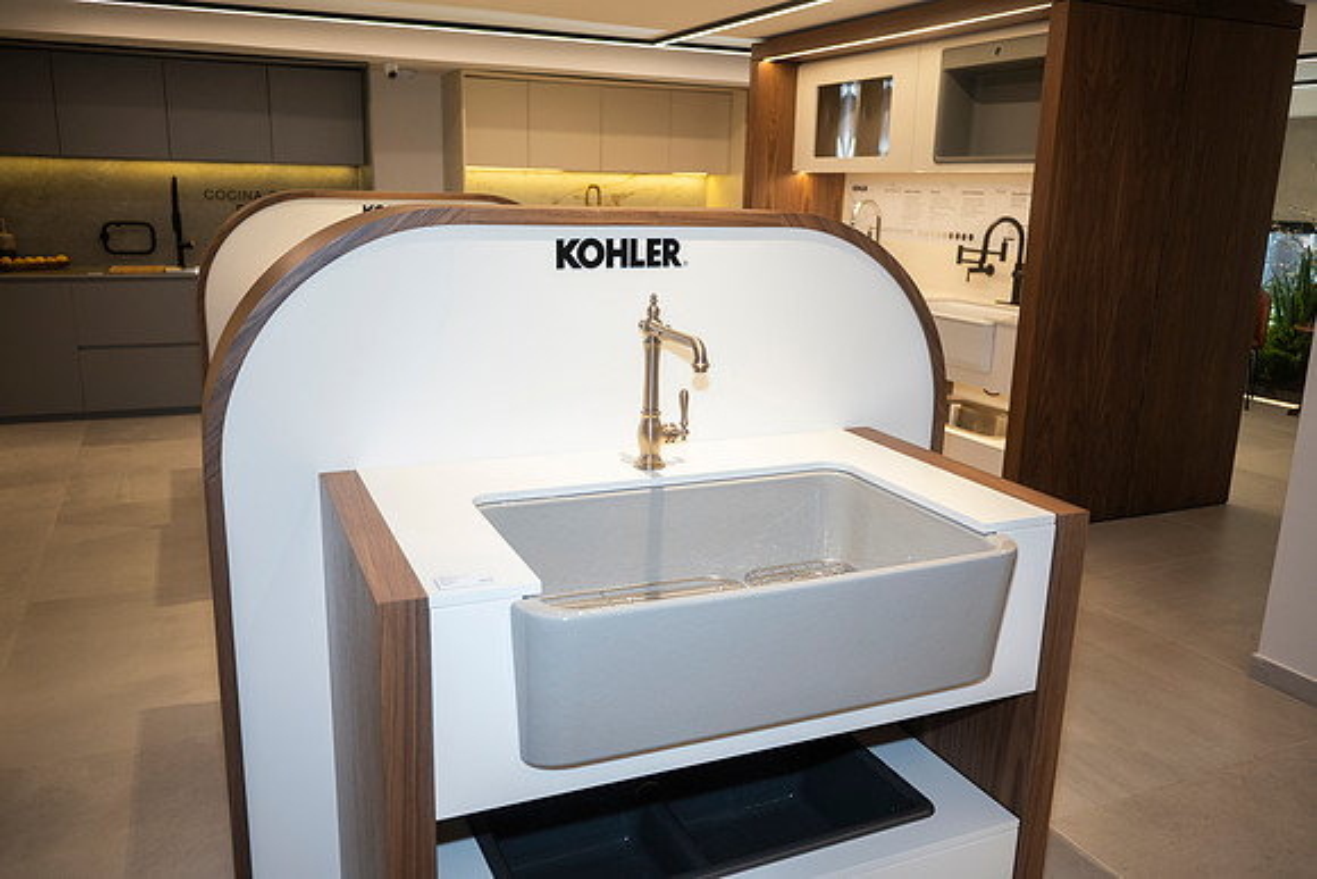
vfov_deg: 46.4
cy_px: 440
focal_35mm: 28
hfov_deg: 65.5
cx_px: 658
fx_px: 1025
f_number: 3.5
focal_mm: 28
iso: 400
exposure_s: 1/200
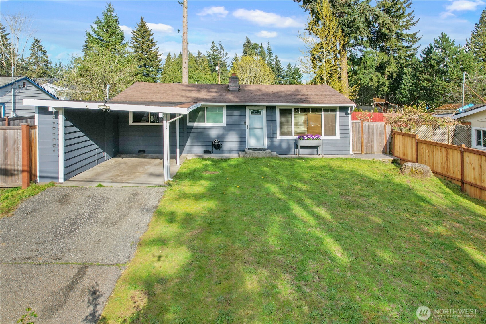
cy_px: 162
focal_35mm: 22
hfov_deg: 78.6
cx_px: 243
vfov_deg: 57.2
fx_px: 297
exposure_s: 1/1250
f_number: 2.8
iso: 100
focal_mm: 8.38
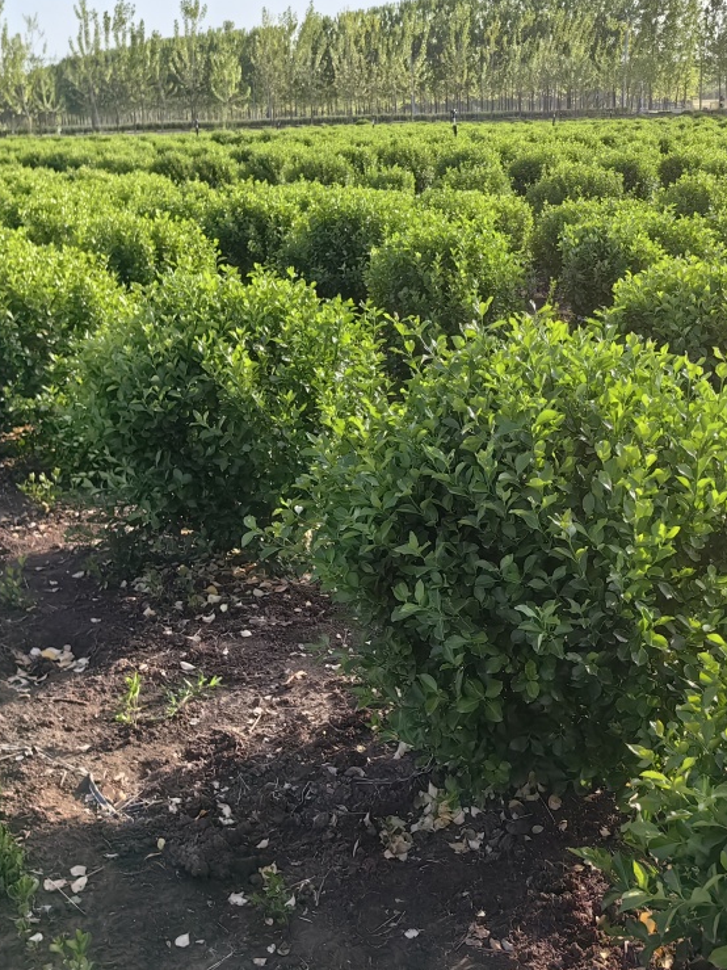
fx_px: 1092
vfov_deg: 47.9
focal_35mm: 39
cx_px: 421
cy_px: 502
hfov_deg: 36.7
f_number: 2
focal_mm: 5.75
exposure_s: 1/3257
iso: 50
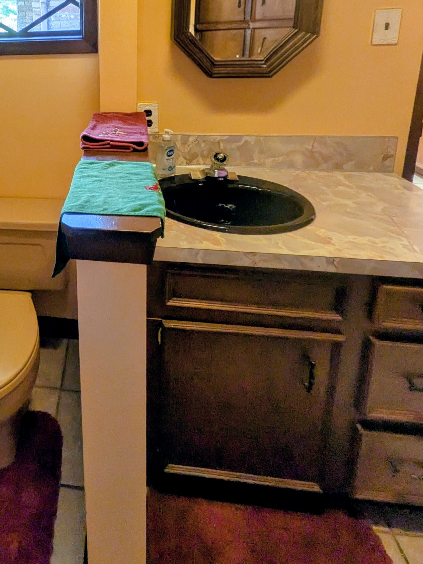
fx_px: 407
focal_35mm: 25
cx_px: 55
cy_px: 106
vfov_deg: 62.9
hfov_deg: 49.8
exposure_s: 1/60
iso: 95
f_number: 2.2
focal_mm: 1.85
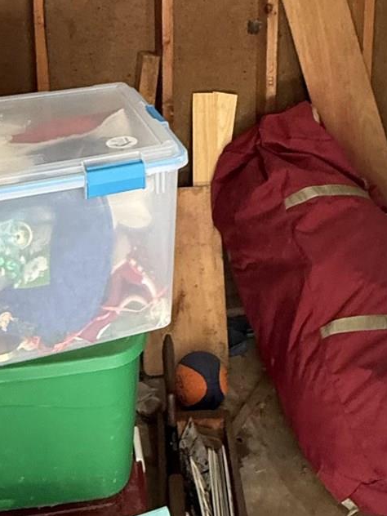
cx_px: 181
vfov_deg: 35.5
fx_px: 760
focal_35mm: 51
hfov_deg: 28.6
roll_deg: -3.0
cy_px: 62
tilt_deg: -13.1
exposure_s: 1/86
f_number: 2.2
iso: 320
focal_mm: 2.22
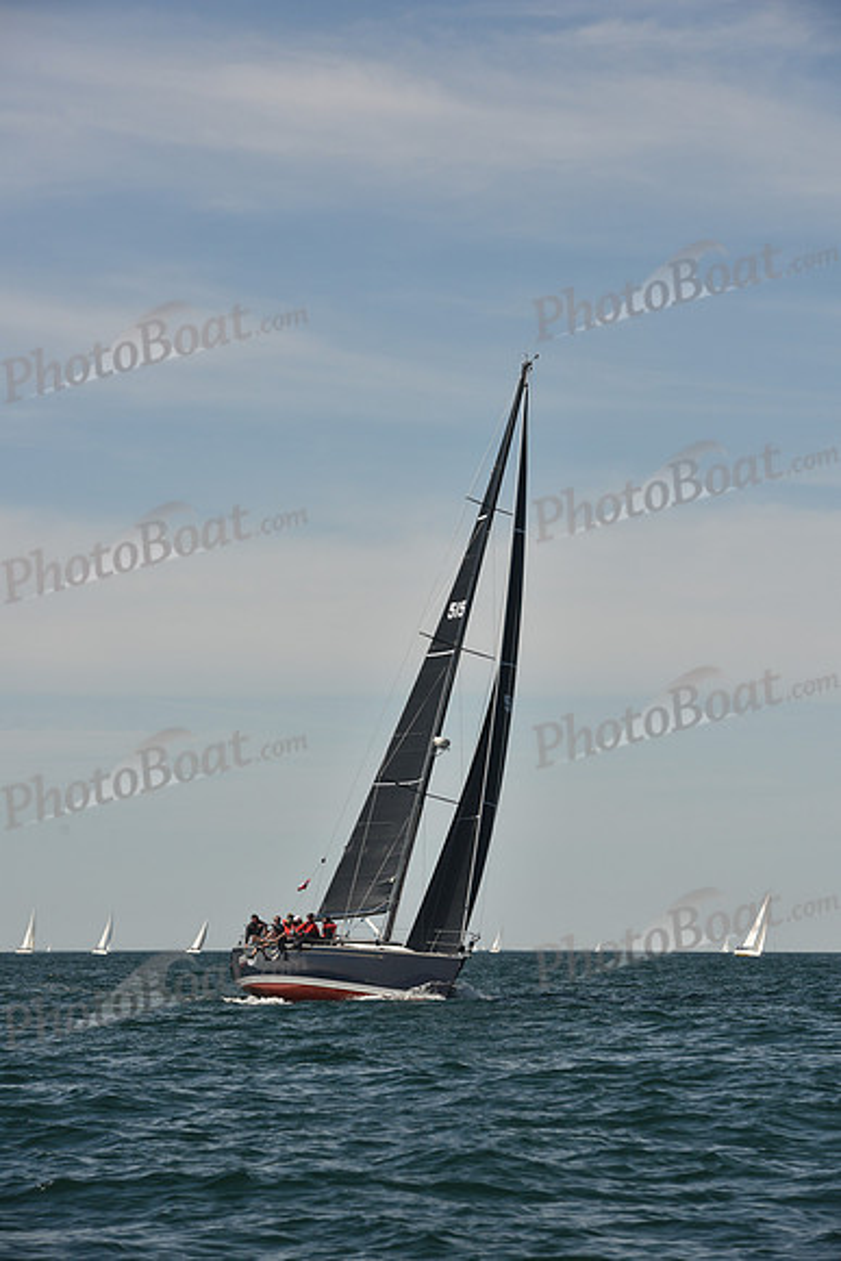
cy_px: 630
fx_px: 4377
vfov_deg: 16.4
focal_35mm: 125
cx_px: 420
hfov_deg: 11.0
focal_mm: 125
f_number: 8
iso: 250
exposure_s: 1/640
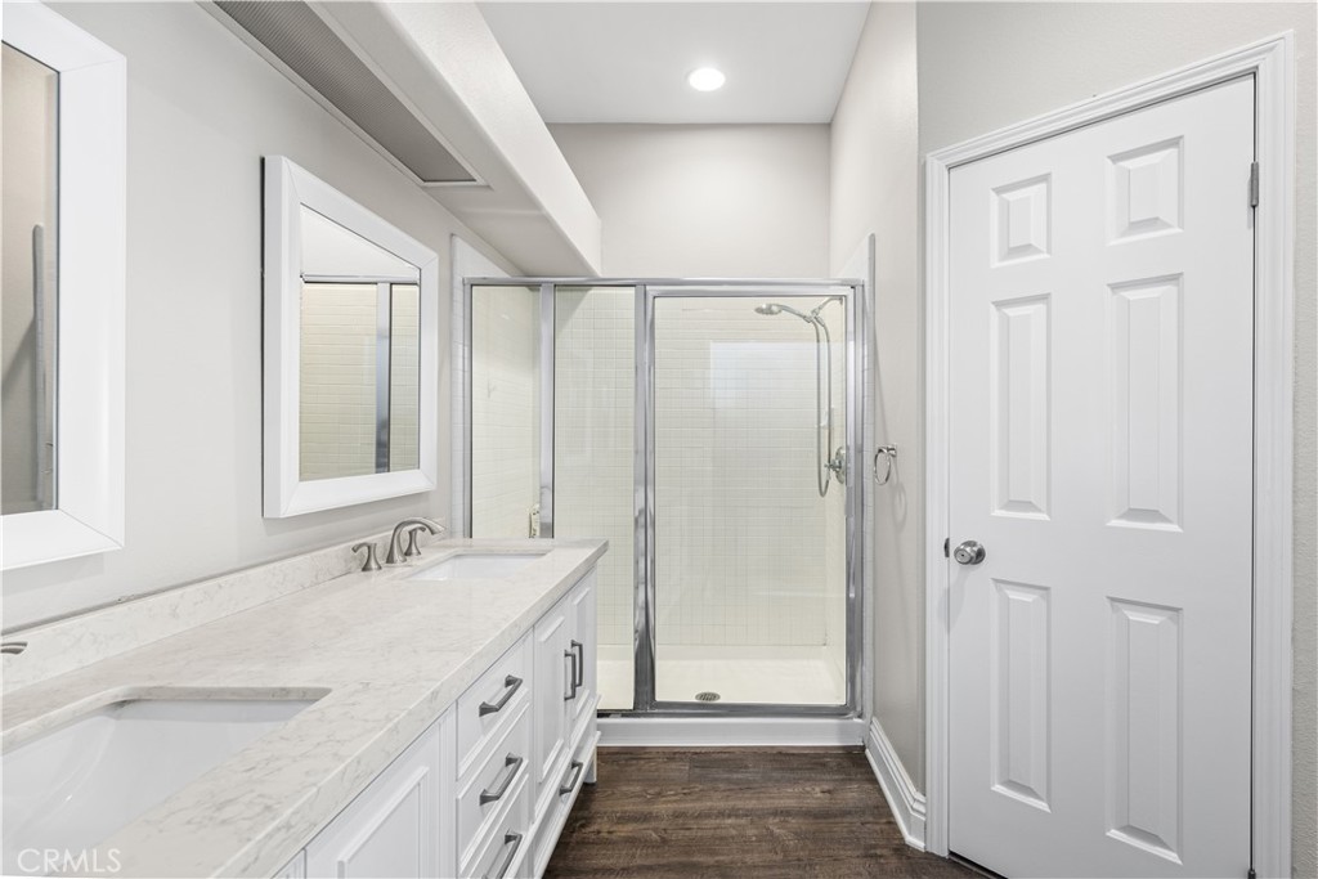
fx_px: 513
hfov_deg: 104.2
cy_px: 440
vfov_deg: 81.2
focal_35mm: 14
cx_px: 659
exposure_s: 1/3
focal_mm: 14
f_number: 5.6
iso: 80
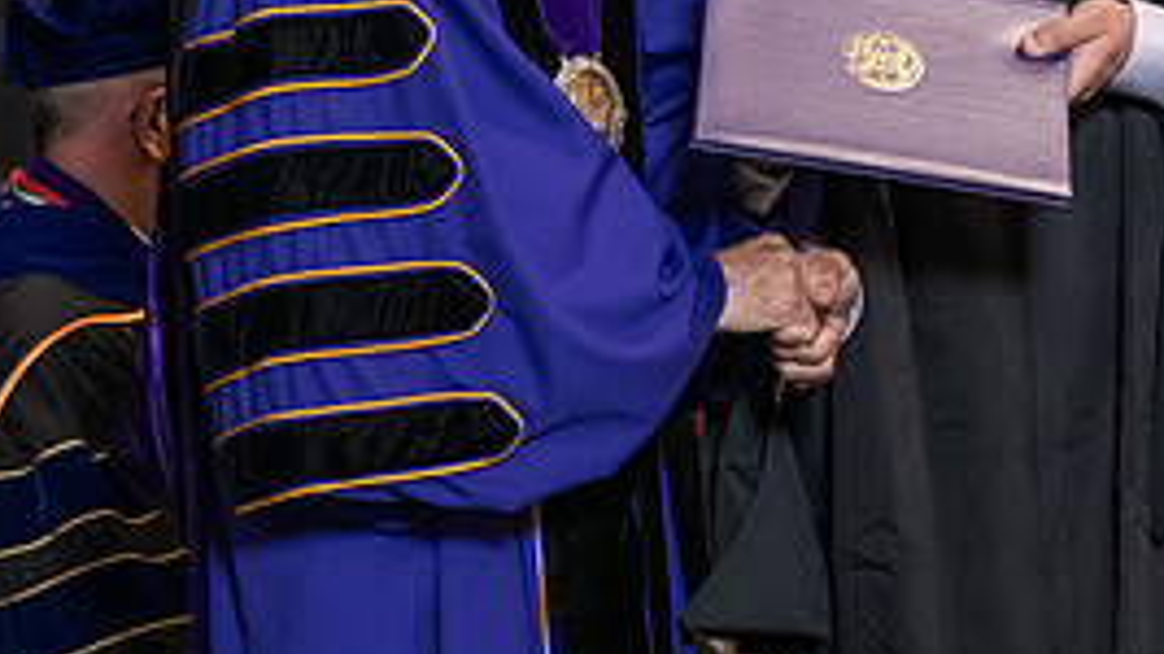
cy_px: -81
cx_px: 558
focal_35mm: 141
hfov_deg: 15.2
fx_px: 4351
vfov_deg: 8.5
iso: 2000
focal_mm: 62
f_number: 5
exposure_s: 1/125
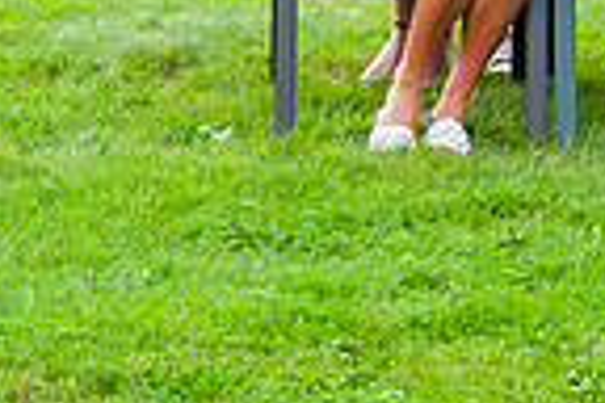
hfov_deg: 4.9
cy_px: -565
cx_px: 804
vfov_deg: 3.3
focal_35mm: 415
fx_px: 6974
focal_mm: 70
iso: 800
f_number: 14
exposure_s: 1/100
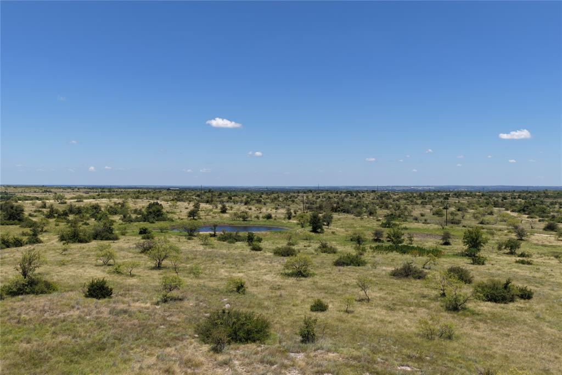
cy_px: 188
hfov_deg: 65.5
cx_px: 281
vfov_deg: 46.4
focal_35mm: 28
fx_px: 437
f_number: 2.8
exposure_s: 1/1600
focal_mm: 14.45
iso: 100
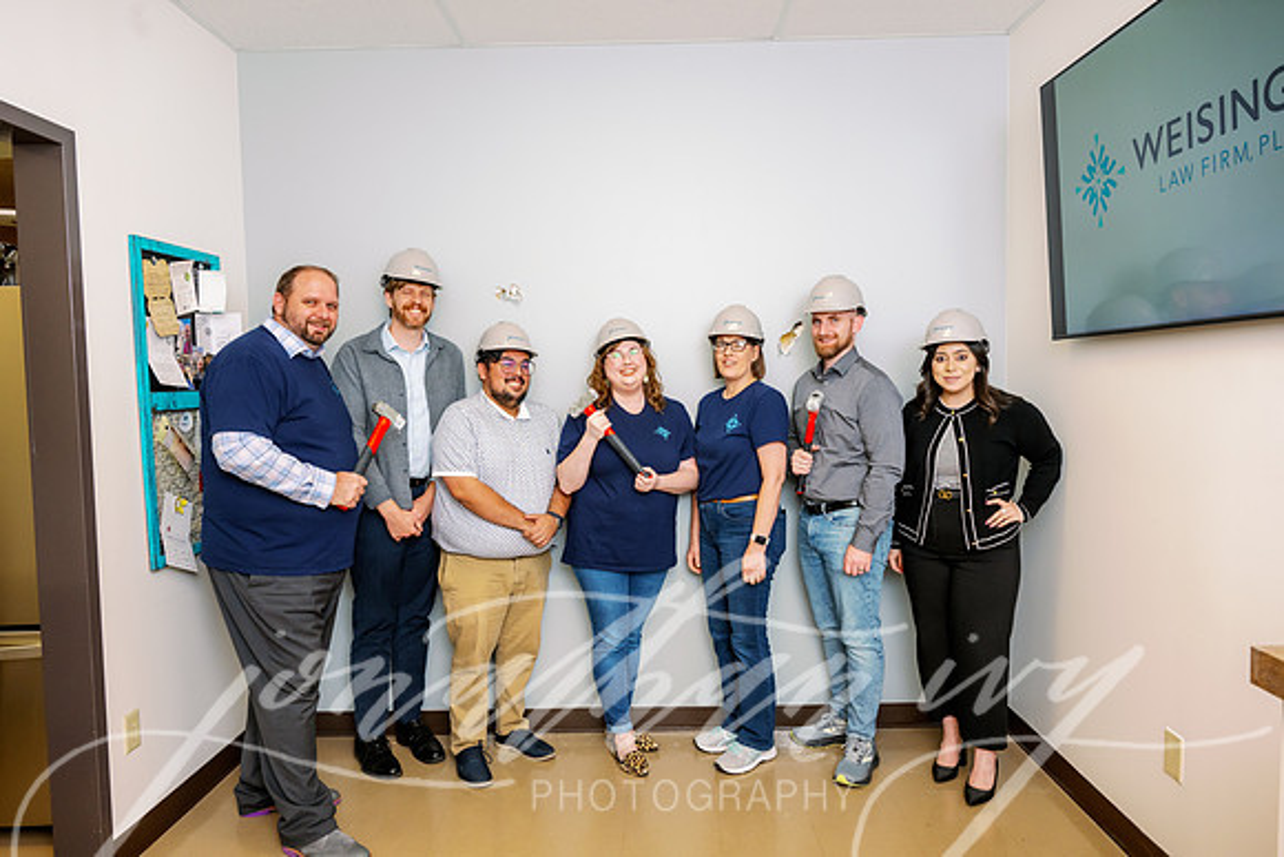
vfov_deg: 53.2
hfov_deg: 73.7
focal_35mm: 24
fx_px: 856
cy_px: 428
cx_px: 642
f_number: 5.6
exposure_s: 1/200
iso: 800
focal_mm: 24
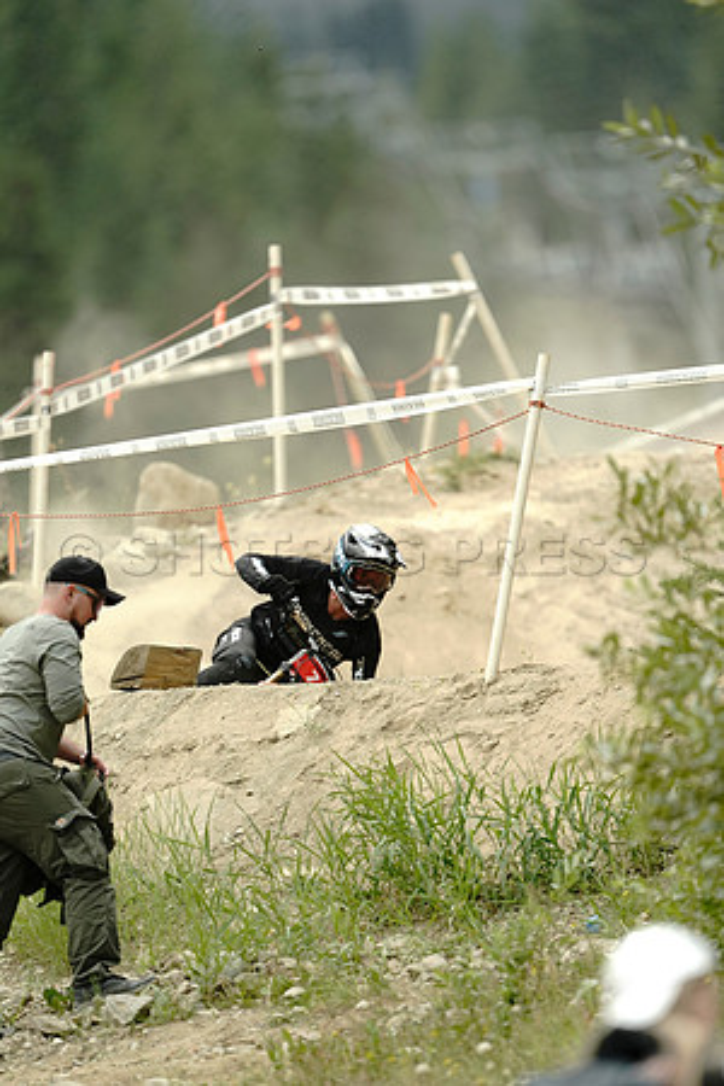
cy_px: 543
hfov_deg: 2.3
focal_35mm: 600
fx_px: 18099
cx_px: 362
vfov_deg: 3.4
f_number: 4
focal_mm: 600
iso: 2000
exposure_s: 1/2500
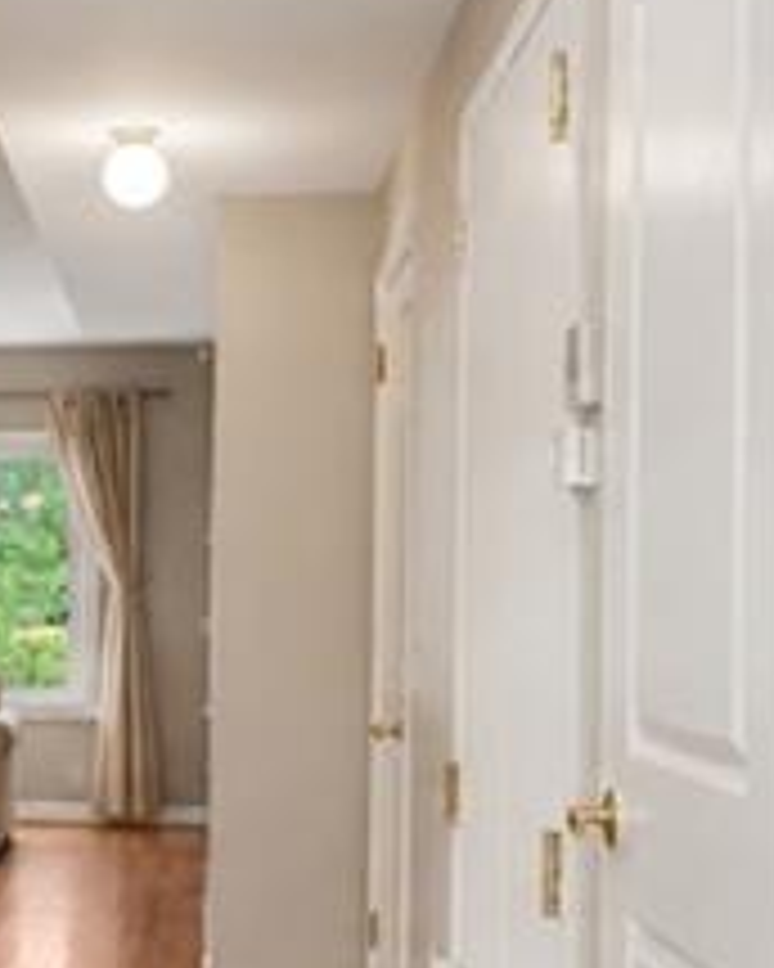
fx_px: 1918
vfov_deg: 28.2
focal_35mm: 67
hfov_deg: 21.7
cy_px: 603
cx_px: -63
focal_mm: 10
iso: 2000
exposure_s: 1/60
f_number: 8
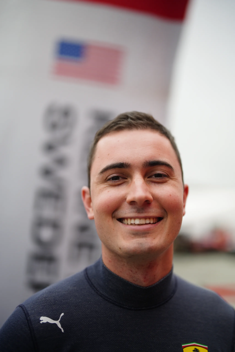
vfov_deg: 39.6
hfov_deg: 27.0
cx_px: 118
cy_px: 176
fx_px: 489
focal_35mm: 50
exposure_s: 1/50
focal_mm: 50
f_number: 1.3
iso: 200
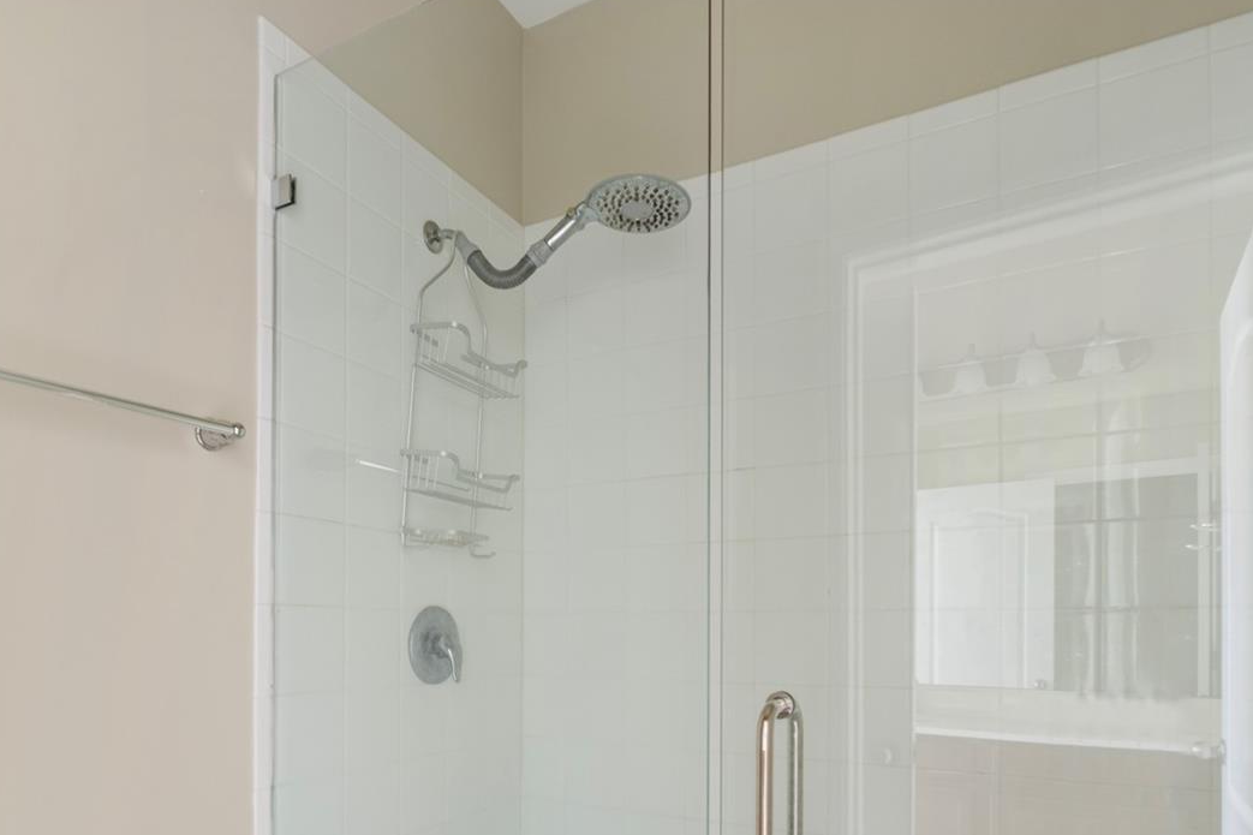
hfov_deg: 75.7
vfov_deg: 52.6
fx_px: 800
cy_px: 628
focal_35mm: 23
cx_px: 544
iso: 500
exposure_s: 1.3
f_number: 4.5
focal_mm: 10
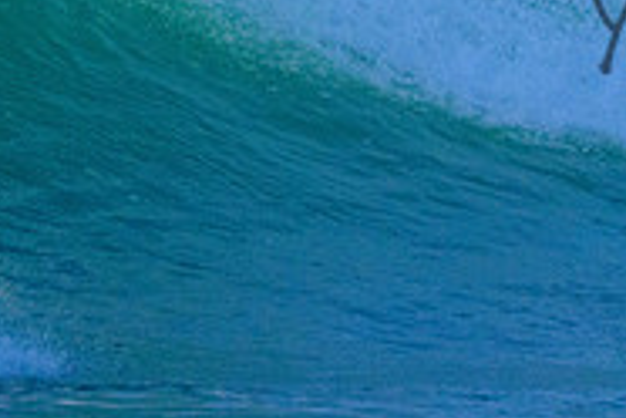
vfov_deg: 0.4
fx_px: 59257
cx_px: 1018
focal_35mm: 3408
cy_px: -198
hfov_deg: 0.6
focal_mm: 800
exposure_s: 1/2000
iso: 2200
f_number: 11
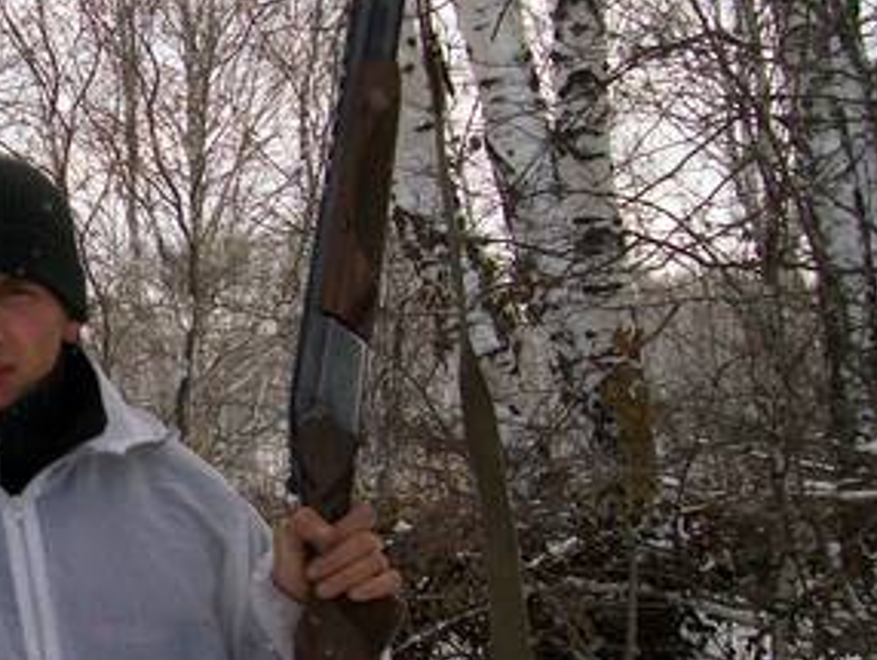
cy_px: 523
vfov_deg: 16.7
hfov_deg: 20.8
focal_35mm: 88
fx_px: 2231
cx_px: -175
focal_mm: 6
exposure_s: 1/500
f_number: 2.7
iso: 64
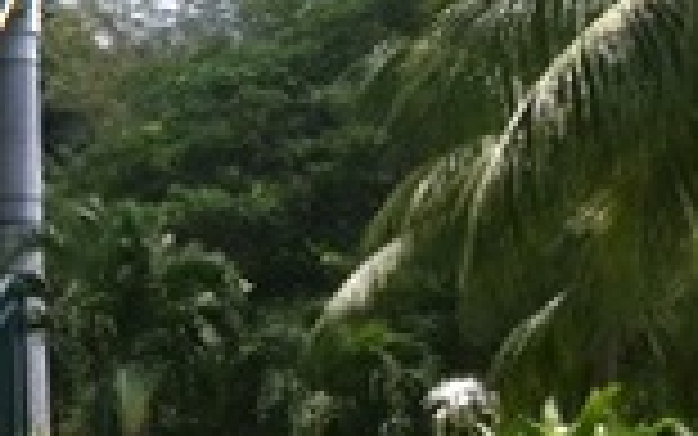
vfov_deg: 9.2
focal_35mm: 143
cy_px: 351
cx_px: -567
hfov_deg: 13.2
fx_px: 2721
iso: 80
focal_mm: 3.85
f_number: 2.8
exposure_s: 1/686
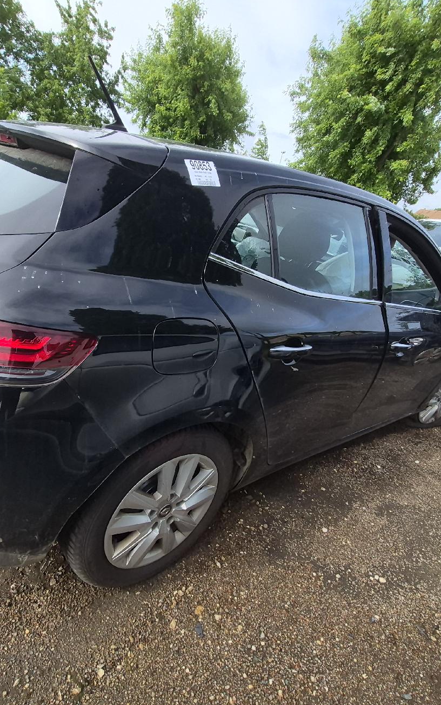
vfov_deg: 88.0
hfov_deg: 61.7
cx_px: 175
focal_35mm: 19
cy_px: 359
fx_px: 365
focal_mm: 1.74
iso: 40
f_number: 2.2
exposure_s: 1/909
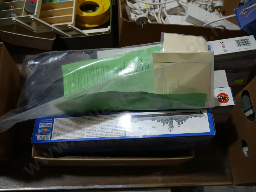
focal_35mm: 28
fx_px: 207
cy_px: 96
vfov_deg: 49.8
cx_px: 128
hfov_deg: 63.4
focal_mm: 14
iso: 200
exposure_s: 1/125
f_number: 3.5
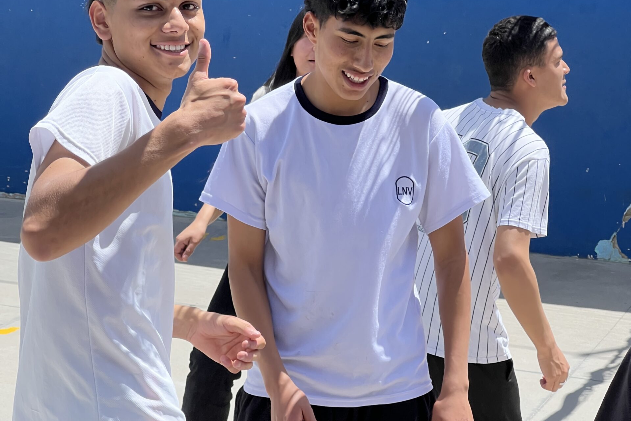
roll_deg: -1.8
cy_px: 233
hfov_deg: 19.1
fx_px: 1875
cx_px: 316
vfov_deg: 12.8
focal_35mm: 107
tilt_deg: -9.9
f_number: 2.8
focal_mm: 9
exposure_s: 1/438
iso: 32
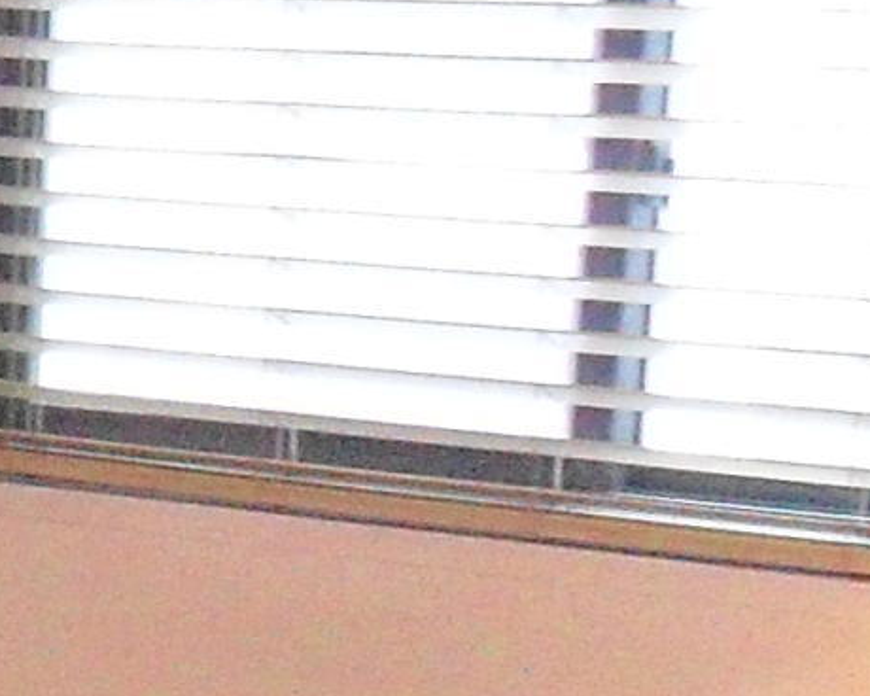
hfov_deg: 9.2
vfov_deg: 8.9
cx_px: -1653
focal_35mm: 172
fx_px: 4429
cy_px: 844
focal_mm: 4.9
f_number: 3.5
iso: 400
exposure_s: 1/20
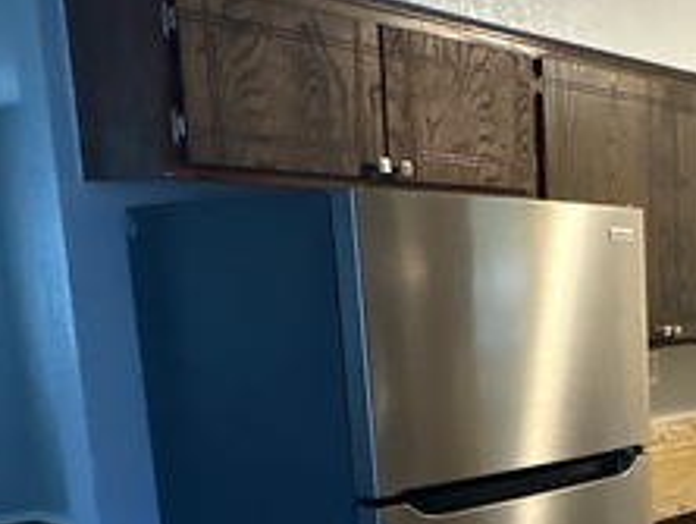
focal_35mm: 42
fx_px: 845
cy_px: 480
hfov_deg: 35.8
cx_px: 820
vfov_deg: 32.5
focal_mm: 2.22
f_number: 2.2
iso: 500
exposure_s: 1/60
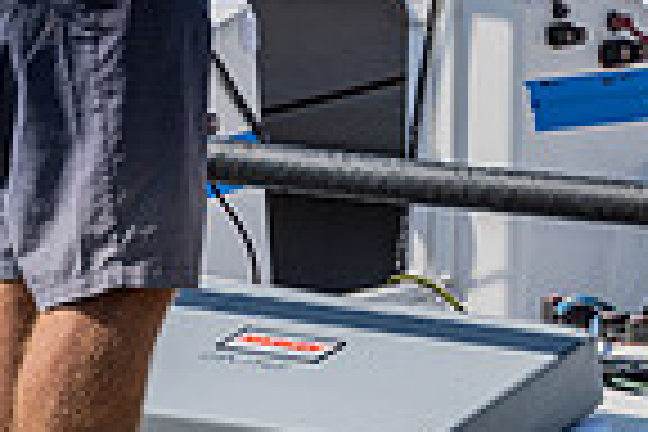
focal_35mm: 478
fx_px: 8603
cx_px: 1110
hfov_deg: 4.3
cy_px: -397
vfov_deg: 2.9
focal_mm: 90
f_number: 6.3
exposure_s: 1/640
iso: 125
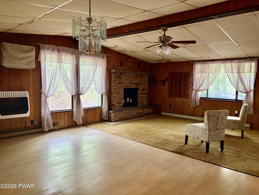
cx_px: 130
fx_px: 195
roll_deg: -0.9
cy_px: 98
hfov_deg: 67.3
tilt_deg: -5.0
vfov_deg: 53.1
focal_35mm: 26
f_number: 1.6
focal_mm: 5.96
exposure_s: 1/60
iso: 320
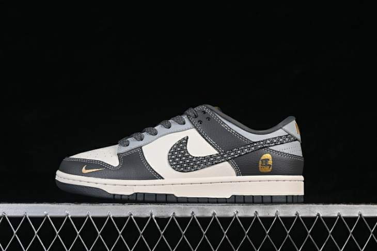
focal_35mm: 75
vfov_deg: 18.2
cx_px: 188
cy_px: 126
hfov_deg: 27.0
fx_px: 785
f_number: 8
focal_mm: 50
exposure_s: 1/80
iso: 160
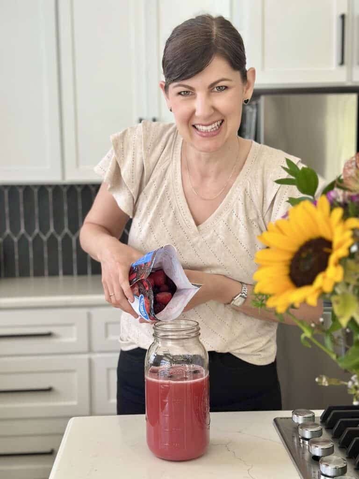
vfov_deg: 39.7
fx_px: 664
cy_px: 240
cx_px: 180
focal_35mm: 48
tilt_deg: -5.1
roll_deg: +0.6
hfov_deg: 30.3
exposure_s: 1/60
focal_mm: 6.86
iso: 125
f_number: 1.78
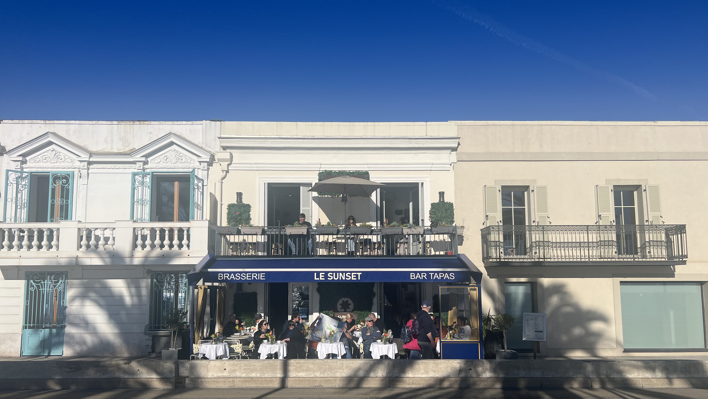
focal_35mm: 29
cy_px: 239
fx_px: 544
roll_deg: +0.2
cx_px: 350
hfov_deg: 66.1
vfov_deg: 40.0
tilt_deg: +6.1
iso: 50
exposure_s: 1/10309
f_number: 1.5
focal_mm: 5.7
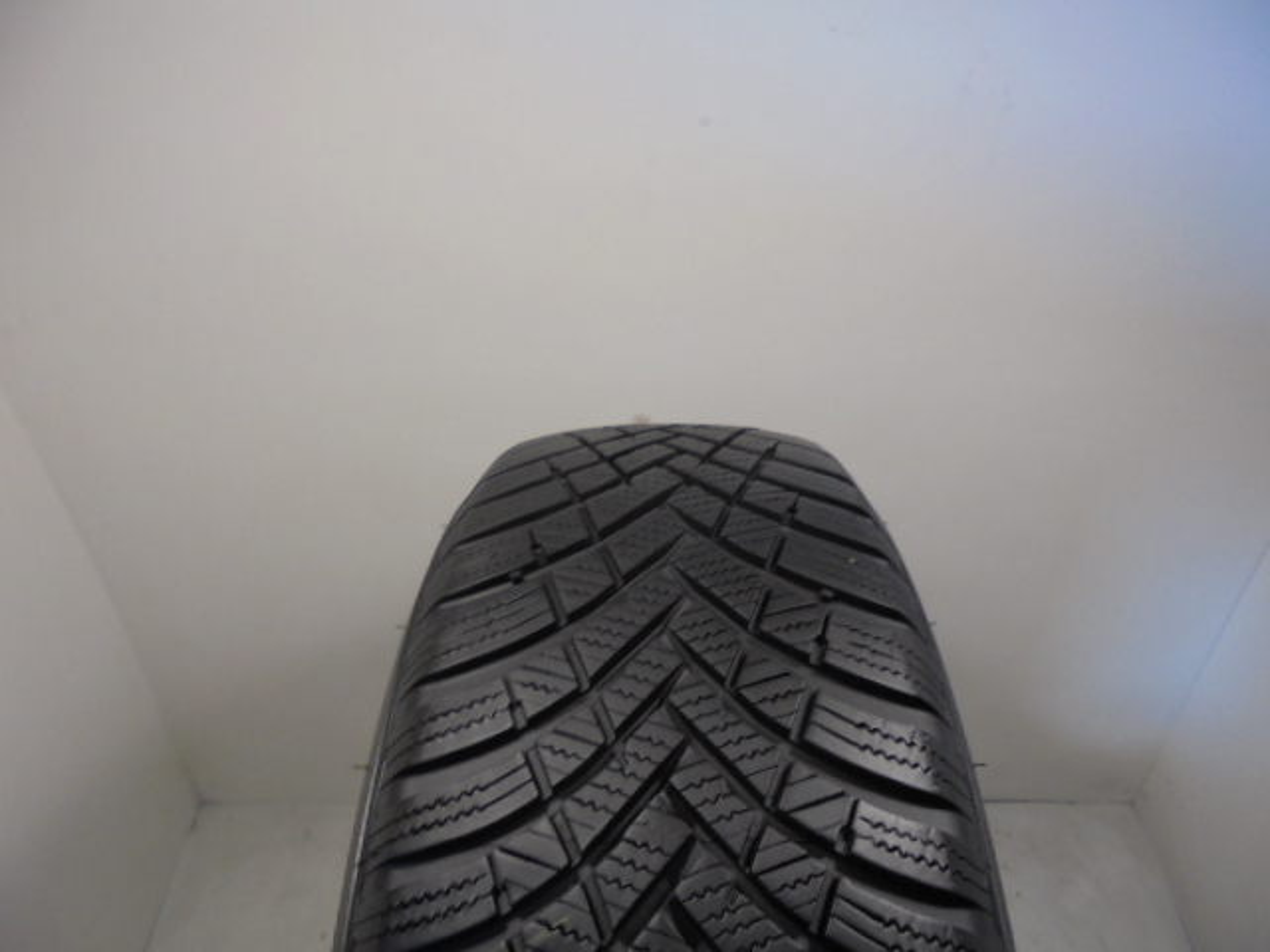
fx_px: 954
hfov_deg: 67.3
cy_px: 476
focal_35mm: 26
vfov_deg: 53.1
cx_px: 635
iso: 100
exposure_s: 1/40
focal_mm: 4.6
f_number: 3.5
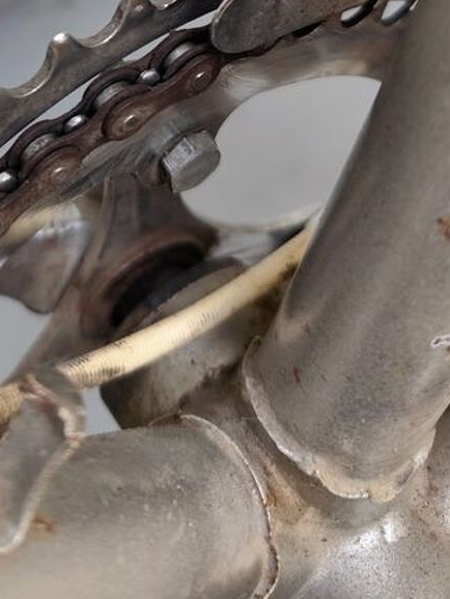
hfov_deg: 26.8
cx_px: 65
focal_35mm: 53
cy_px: -90
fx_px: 918
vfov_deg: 31.3
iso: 100
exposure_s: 1/100
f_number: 1.65
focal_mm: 6.14
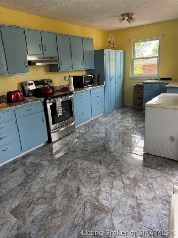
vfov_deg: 71.6
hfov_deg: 56.8
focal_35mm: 24
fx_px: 165
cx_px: 89
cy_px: 119
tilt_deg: -17.8
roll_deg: +3.0
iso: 200
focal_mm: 6.76
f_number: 1.78
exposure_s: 1/174
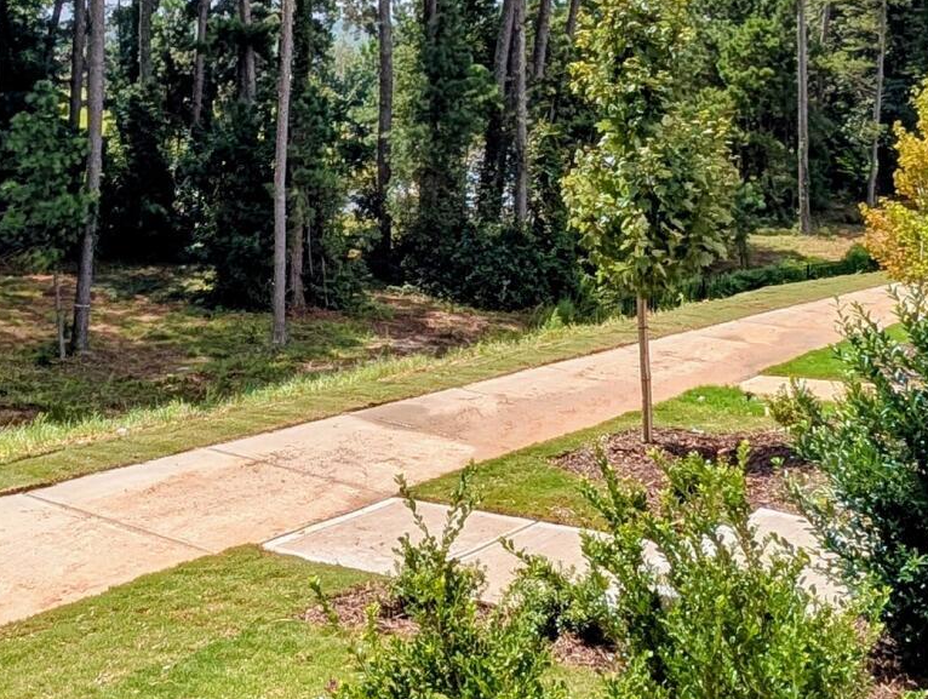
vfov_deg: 30.1
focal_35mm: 47
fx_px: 1262
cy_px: 121
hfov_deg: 39.9
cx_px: 319
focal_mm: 2.23
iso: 45
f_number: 1.95
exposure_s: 1/2725
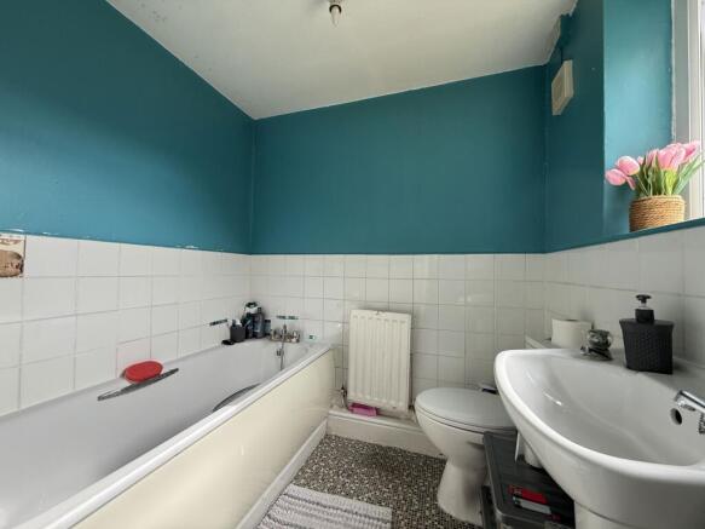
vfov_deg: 85.7
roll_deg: -1.9
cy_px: 264
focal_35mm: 14
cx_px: 352
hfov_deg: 102.1
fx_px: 285
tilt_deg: +2.3
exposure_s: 1/99
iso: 50
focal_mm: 2.22
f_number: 2.2
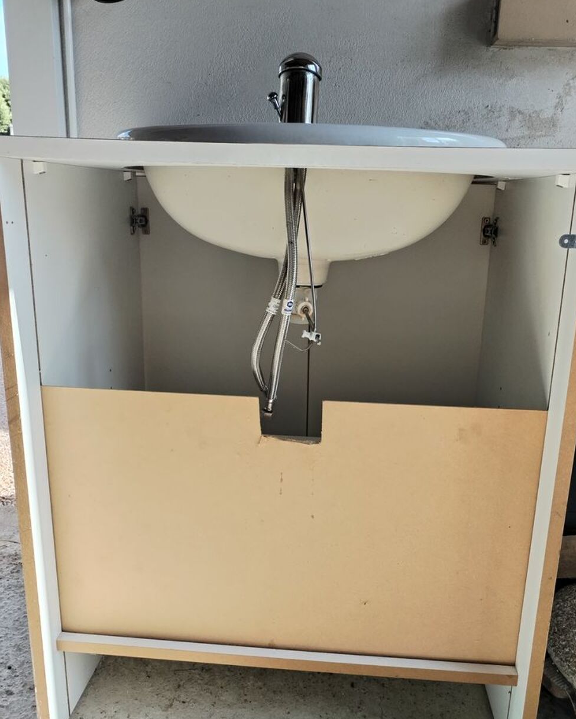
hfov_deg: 47.1
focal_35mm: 31
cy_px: 388
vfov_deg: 57.1
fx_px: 660
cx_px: 295
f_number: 1.8
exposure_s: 1/202
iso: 100
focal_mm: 4.75
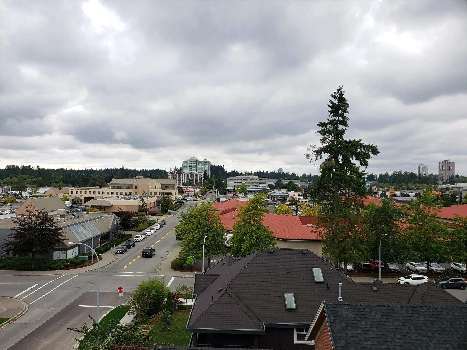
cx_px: 234
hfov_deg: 67.3
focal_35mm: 26
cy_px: 175
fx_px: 351
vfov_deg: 53.1
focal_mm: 4.3
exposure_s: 1/668
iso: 50
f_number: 2.4
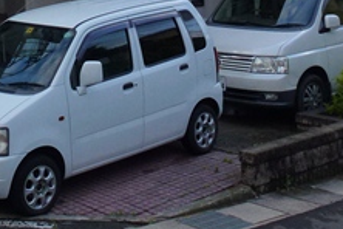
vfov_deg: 16.7
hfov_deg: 25.0
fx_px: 715
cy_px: -101
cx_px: -39
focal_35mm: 75
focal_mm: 4.3
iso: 160
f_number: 3.3
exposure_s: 1/125
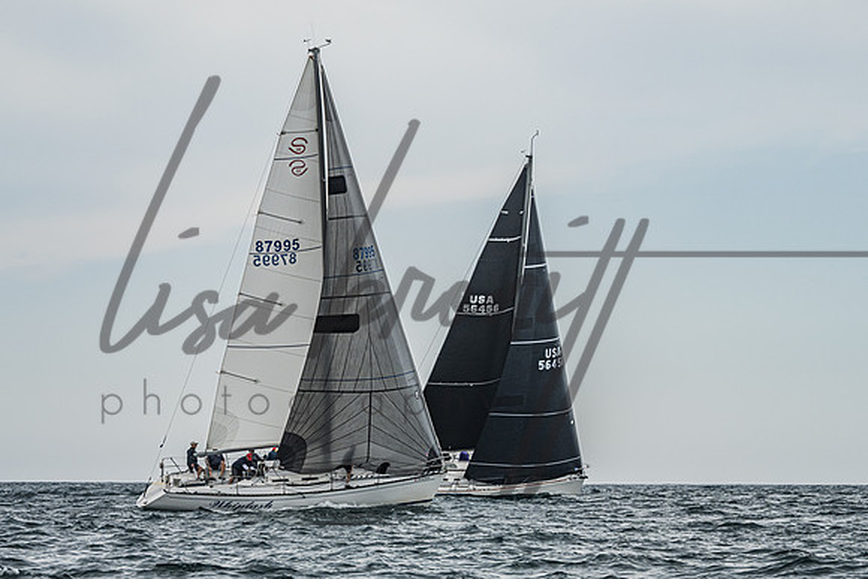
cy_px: 304
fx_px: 3935
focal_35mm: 163
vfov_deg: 8.4
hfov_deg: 12.6
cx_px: 431
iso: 400
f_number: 6.7
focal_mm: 125
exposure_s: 1/3200
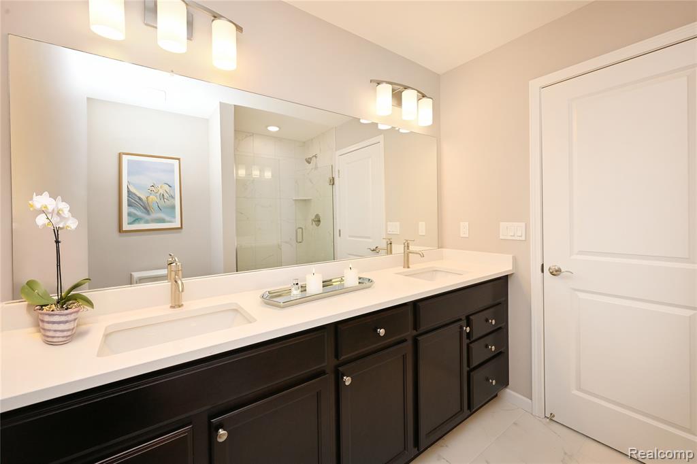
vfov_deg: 81.2
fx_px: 271
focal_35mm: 14
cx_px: 348
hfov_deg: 104.3
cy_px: 232
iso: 450
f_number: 9
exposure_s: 1/60
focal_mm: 14
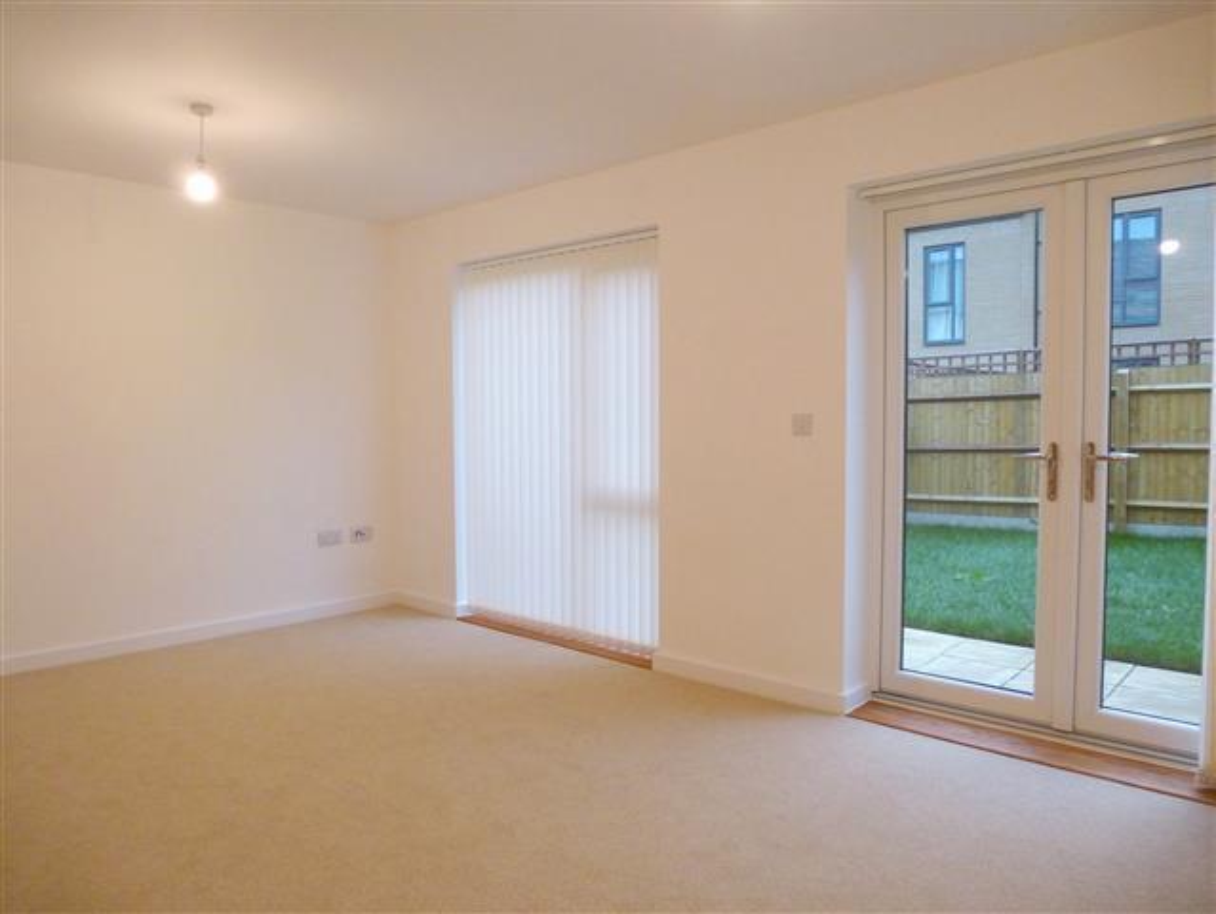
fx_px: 844
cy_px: 457
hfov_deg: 71.6
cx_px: 608
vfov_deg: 56.9
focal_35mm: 24
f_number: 3.3
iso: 400
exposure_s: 1/50
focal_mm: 4.3
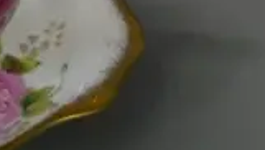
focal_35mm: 304
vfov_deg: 3.9
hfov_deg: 7.1
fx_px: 2139
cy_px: -267
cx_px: 132
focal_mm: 22
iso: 3200
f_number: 5.6
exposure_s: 1/100
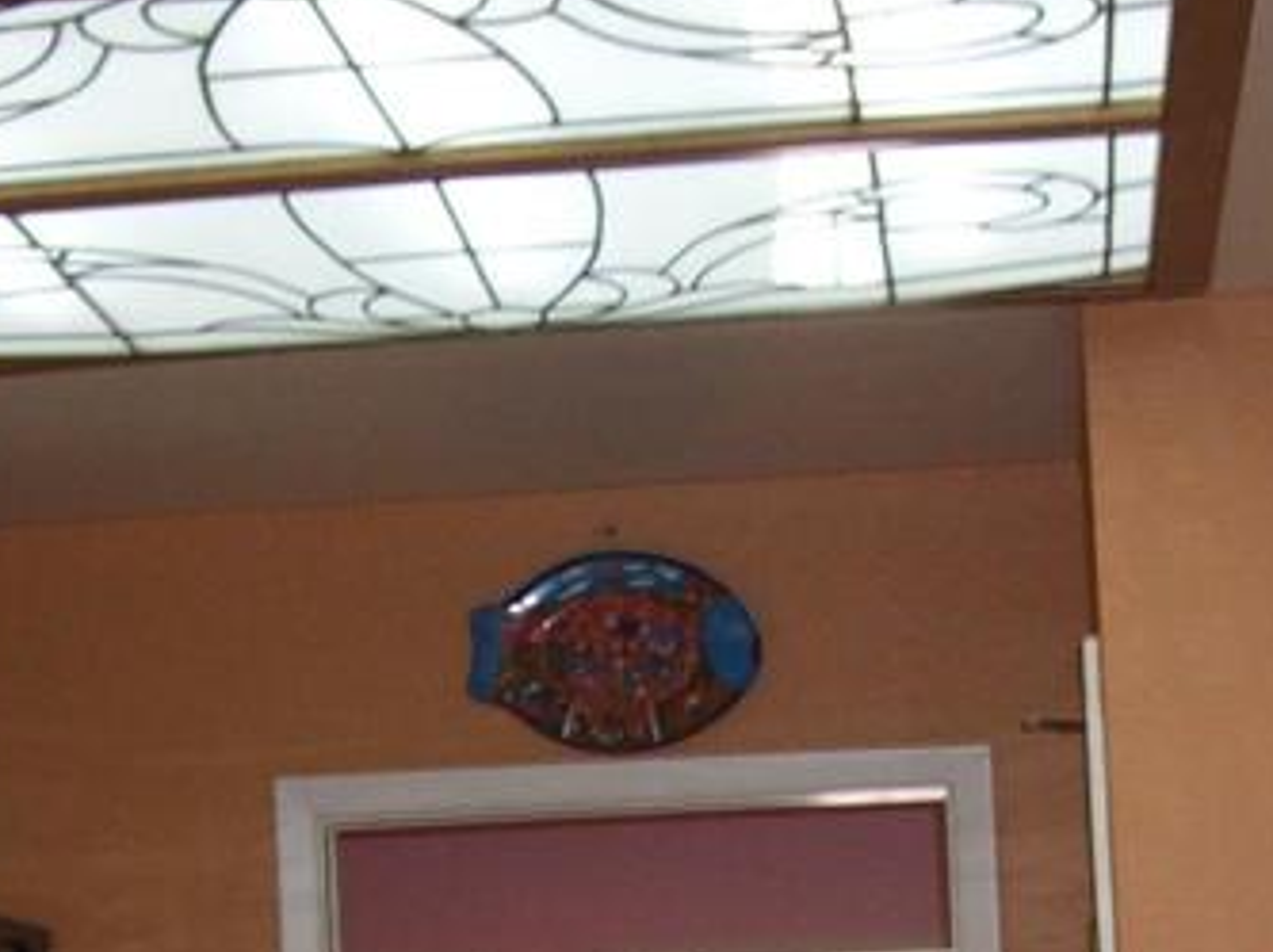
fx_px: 4298
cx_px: 868
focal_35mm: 117
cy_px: 1223
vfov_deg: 12.3
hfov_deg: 16.8
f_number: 2.7
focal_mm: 6.2
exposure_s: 1/60
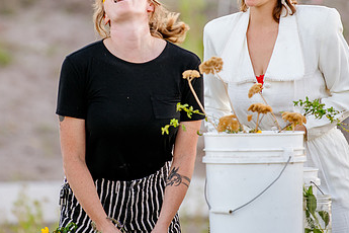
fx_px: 3451
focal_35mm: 356
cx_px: 150
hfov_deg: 5.8
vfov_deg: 3.9
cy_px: 50
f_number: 2.8
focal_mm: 200
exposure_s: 1/160
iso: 200
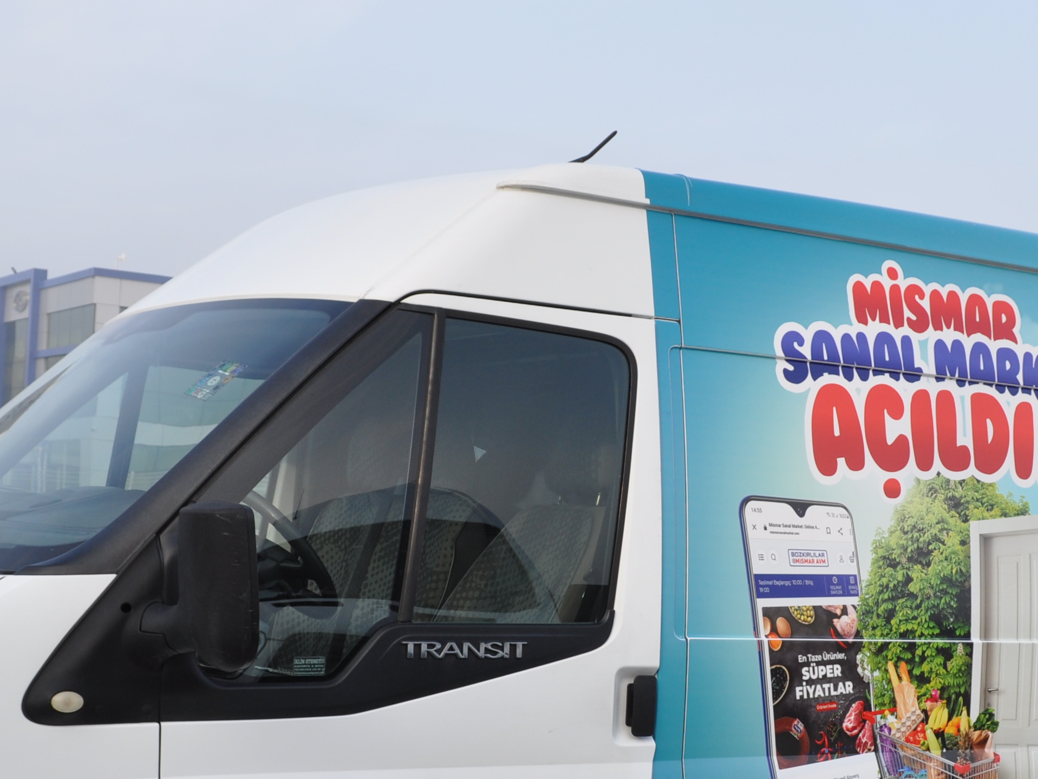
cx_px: 612
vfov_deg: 24.9
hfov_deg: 33.1
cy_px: 583
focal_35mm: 58
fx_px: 1739
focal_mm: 18
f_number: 8
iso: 200
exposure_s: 1/250
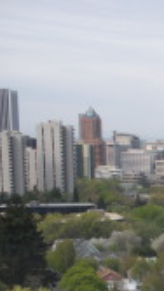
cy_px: 272
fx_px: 827
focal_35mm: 107
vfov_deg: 19.6
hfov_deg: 10.1
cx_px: 379
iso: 64
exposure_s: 1/161
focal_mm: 6.3
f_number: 3.5
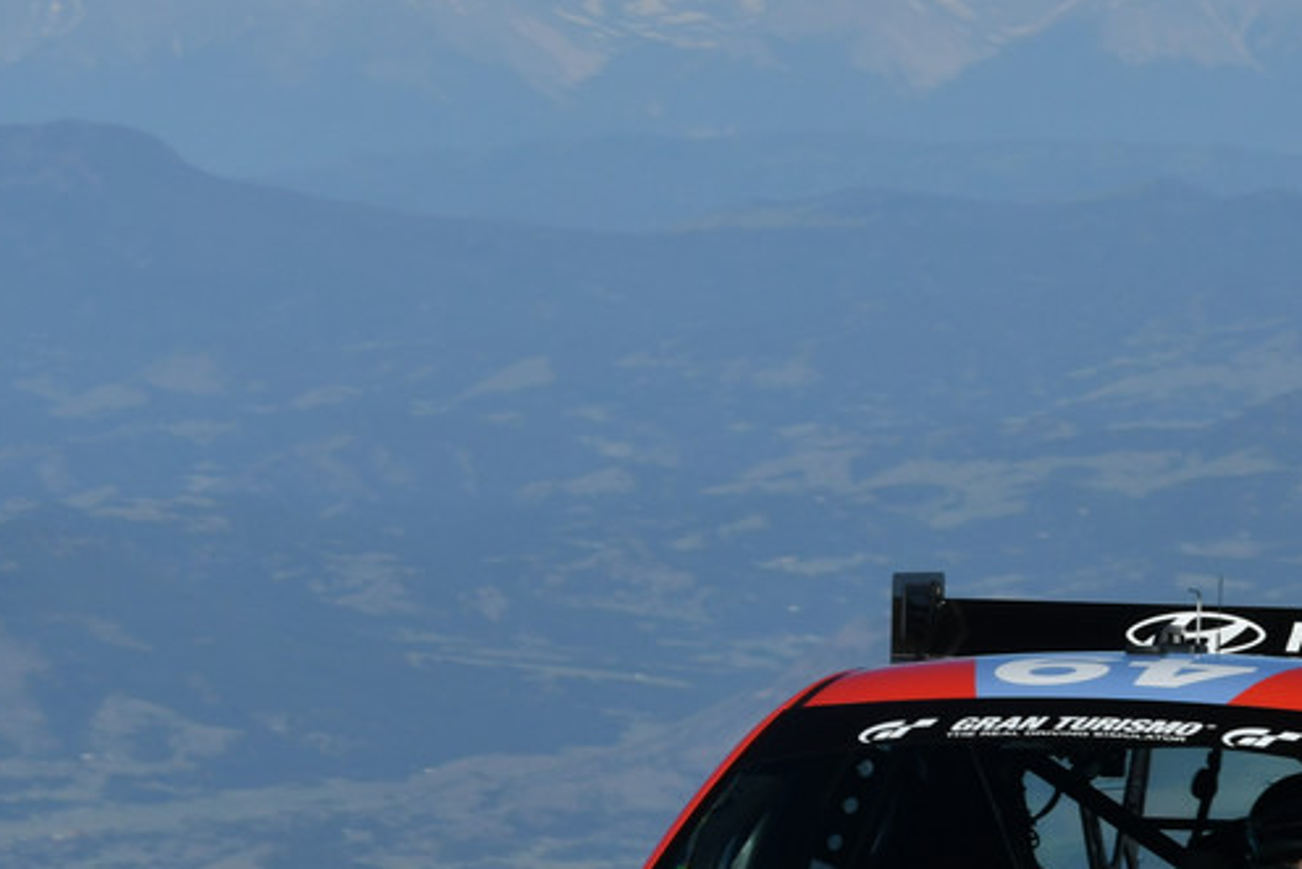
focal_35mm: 472
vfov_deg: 2.9
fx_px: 17075
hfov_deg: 4.4
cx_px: 1034
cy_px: 793
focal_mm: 130
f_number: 14
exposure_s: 1/500
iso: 400
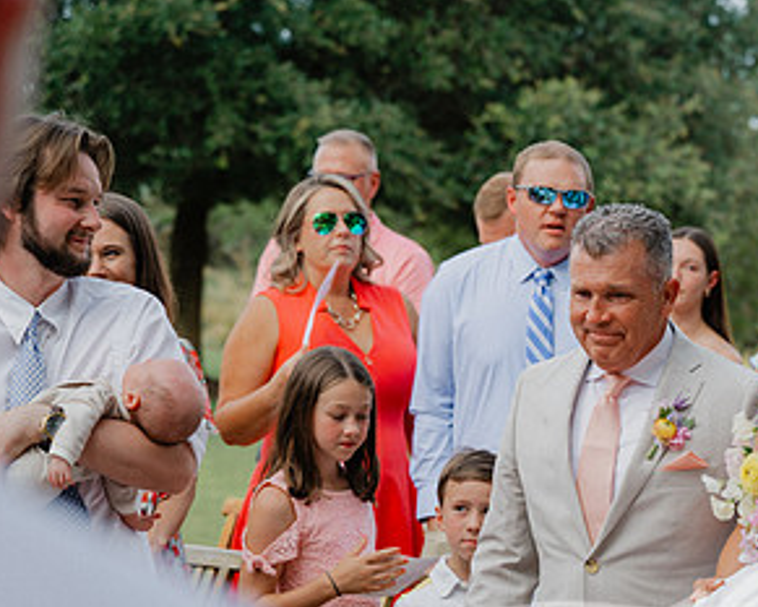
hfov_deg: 14.6
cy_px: 410
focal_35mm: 131
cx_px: 656
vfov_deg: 11.8
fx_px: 2940
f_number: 3.5
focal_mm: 70
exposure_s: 1/500
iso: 100
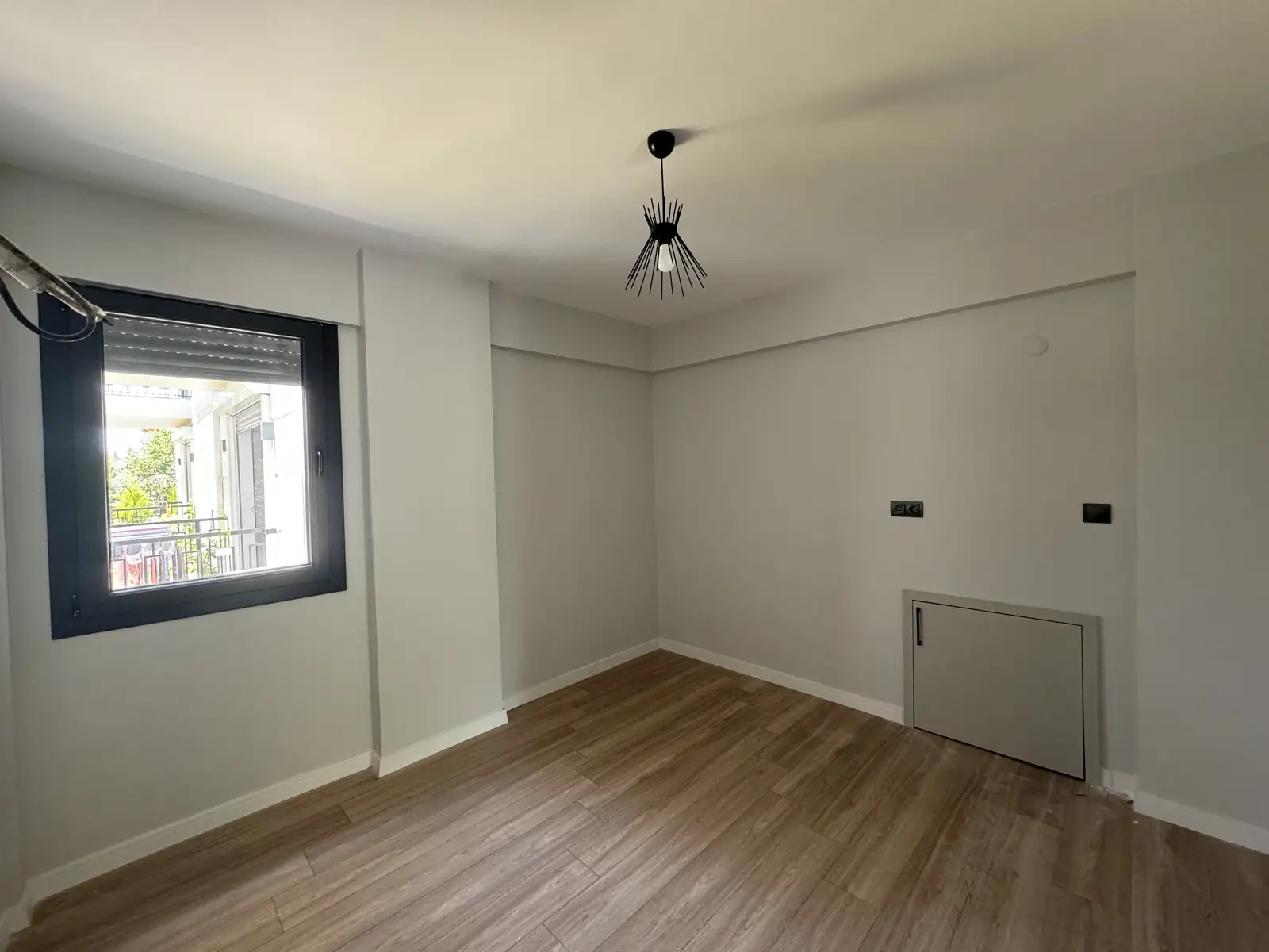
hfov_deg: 102.1
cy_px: 476
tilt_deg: -0.8
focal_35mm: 14
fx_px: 513
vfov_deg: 85.7
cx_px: 634
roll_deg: +2.1
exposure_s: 1/93
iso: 320
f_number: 2.2
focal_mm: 2.22
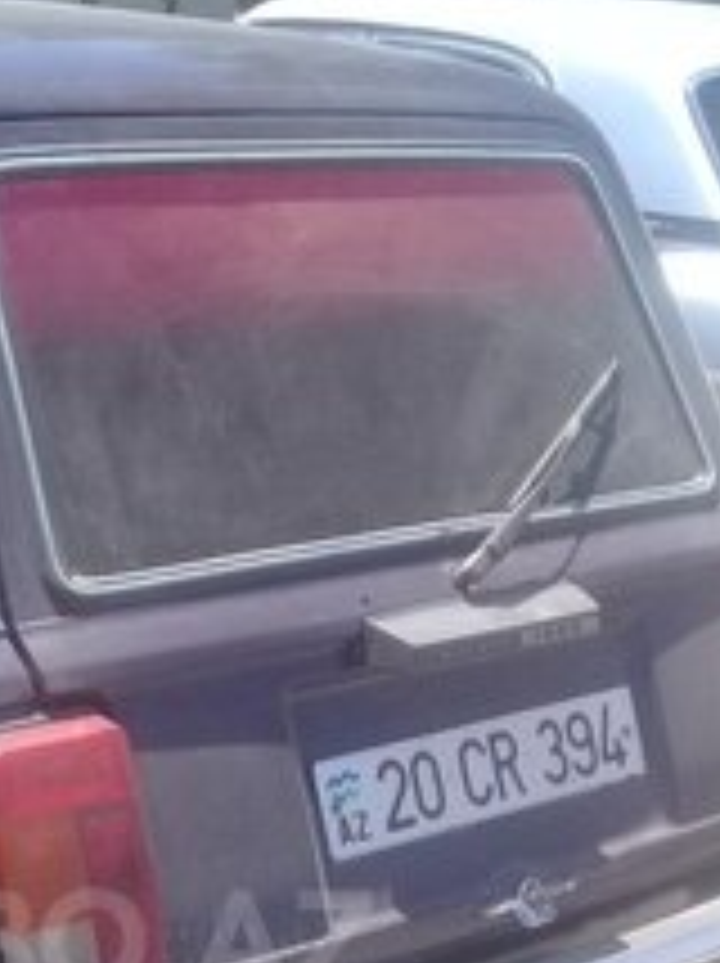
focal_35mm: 72
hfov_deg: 19.9
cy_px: 940
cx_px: 27
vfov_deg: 25.8
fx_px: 2001
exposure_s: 1/650
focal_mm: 3.3
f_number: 2.2
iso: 50
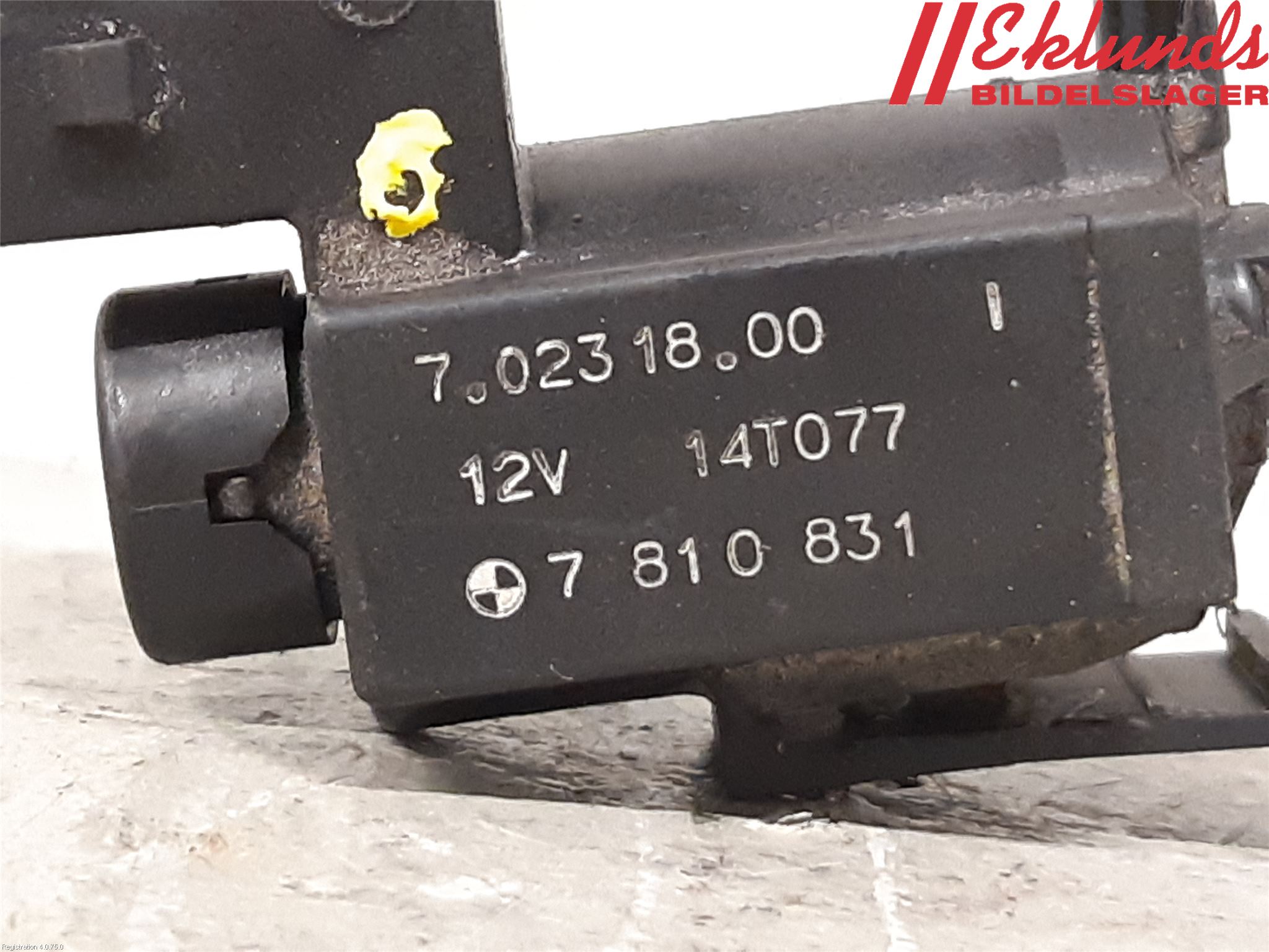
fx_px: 953
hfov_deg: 67.3
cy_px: 476
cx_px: 634
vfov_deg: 53.1
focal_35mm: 26
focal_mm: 3.93
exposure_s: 1/25
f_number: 1.7
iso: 320
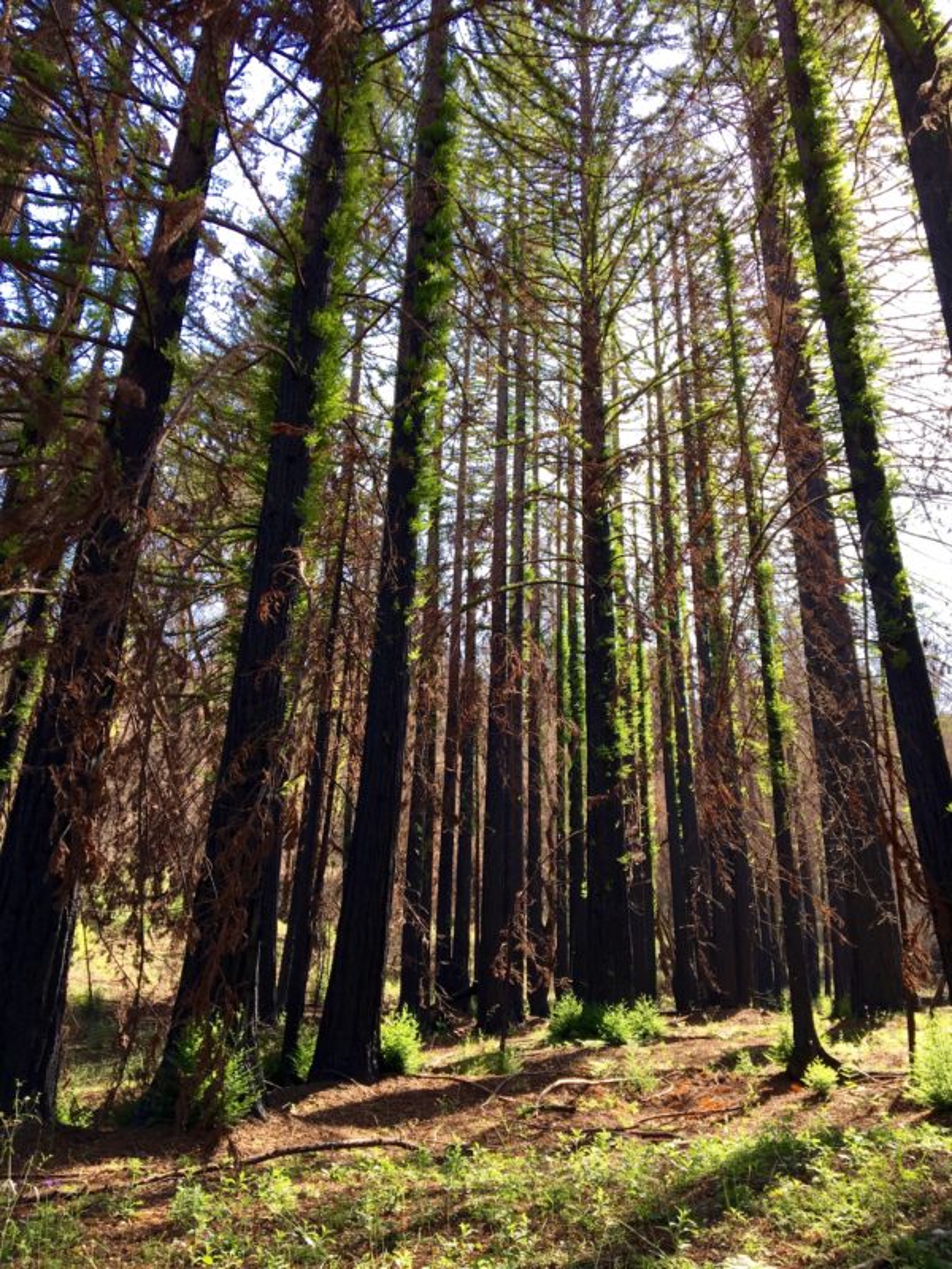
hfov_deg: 48.2
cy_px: 634
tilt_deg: +28.1
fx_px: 1063
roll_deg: -2.5
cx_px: 476
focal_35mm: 29
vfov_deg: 61.7
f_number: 2.2
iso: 25
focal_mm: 4.15
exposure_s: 1/218
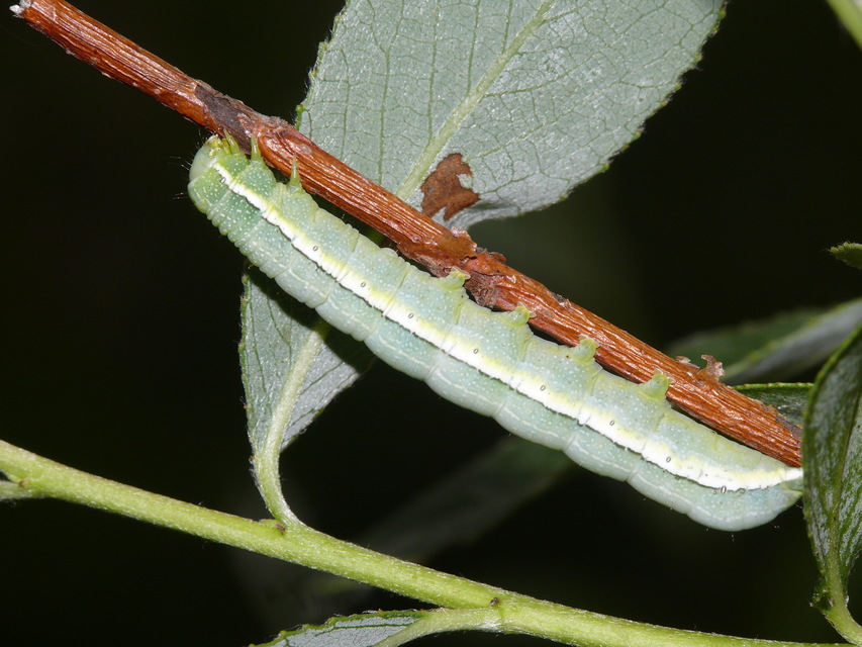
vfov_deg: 7.1
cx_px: 431
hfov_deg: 9.5
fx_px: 5180
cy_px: 324
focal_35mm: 208
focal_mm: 44
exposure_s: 1/500
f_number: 8
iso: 100
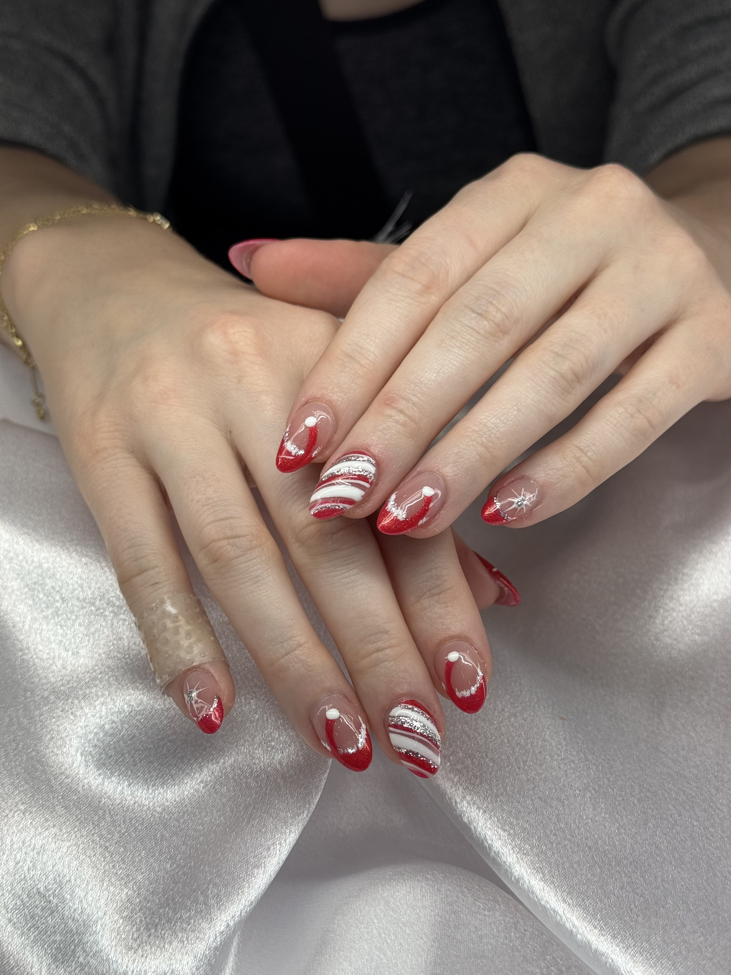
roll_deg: +1.2
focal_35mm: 48
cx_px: 366
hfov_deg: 30.3
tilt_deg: -38.8
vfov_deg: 39.7
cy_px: 488
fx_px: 1352
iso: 64
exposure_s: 1/812
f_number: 1.78
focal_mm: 6.76
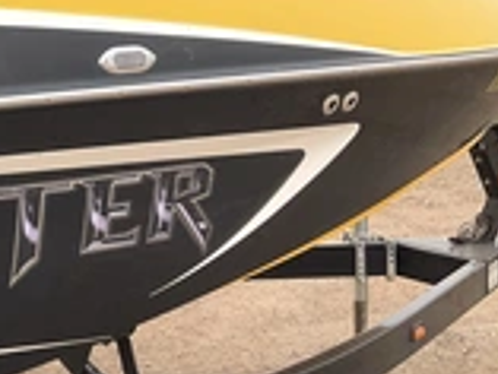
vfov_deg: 19.9
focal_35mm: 74
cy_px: 130
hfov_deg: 24.5
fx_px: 1065
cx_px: -57
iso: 25
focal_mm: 3
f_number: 1.8
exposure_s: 1/465
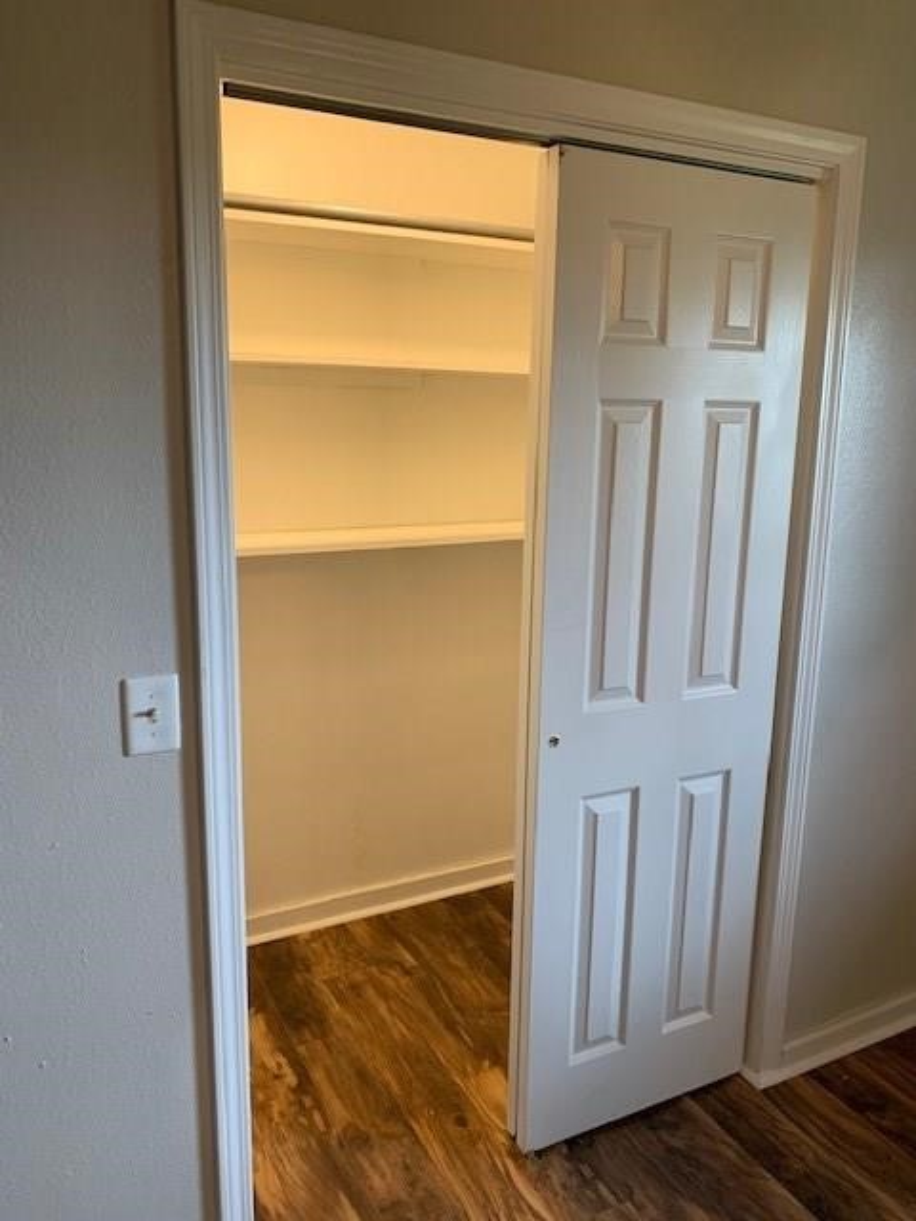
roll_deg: -0.2
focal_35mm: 26
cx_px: 458
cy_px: 610
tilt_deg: -9.0
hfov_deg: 53.1
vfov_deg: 67.3
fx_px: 917
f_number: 1.8
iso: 125
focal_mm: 4.25
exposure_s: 1/60
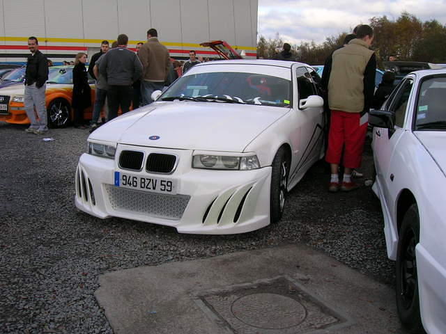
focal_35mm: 34
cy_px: 167
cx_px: 223
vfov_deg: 41.8
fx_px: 438
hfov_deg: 54.0
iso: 50
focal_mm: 5.7
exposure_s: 1/92
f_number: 4.9
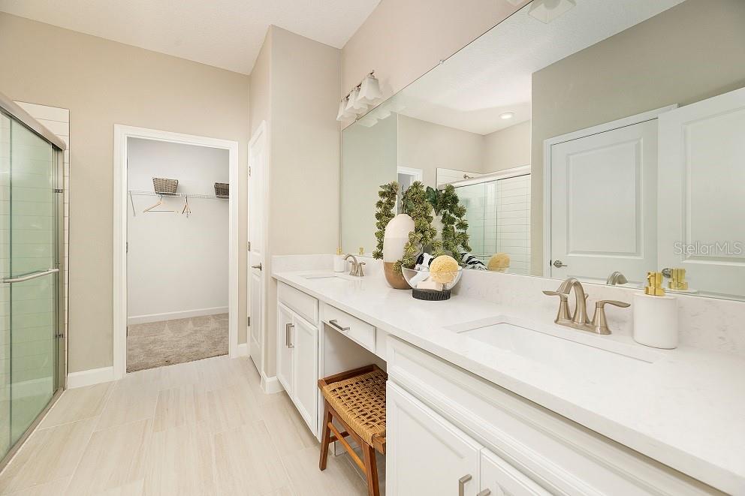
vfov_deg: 81.2
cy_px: 248
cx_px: 372
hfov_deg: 104.3
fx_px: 290
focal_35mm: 14
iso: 160
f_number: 8
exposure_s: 1/125
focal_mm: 14
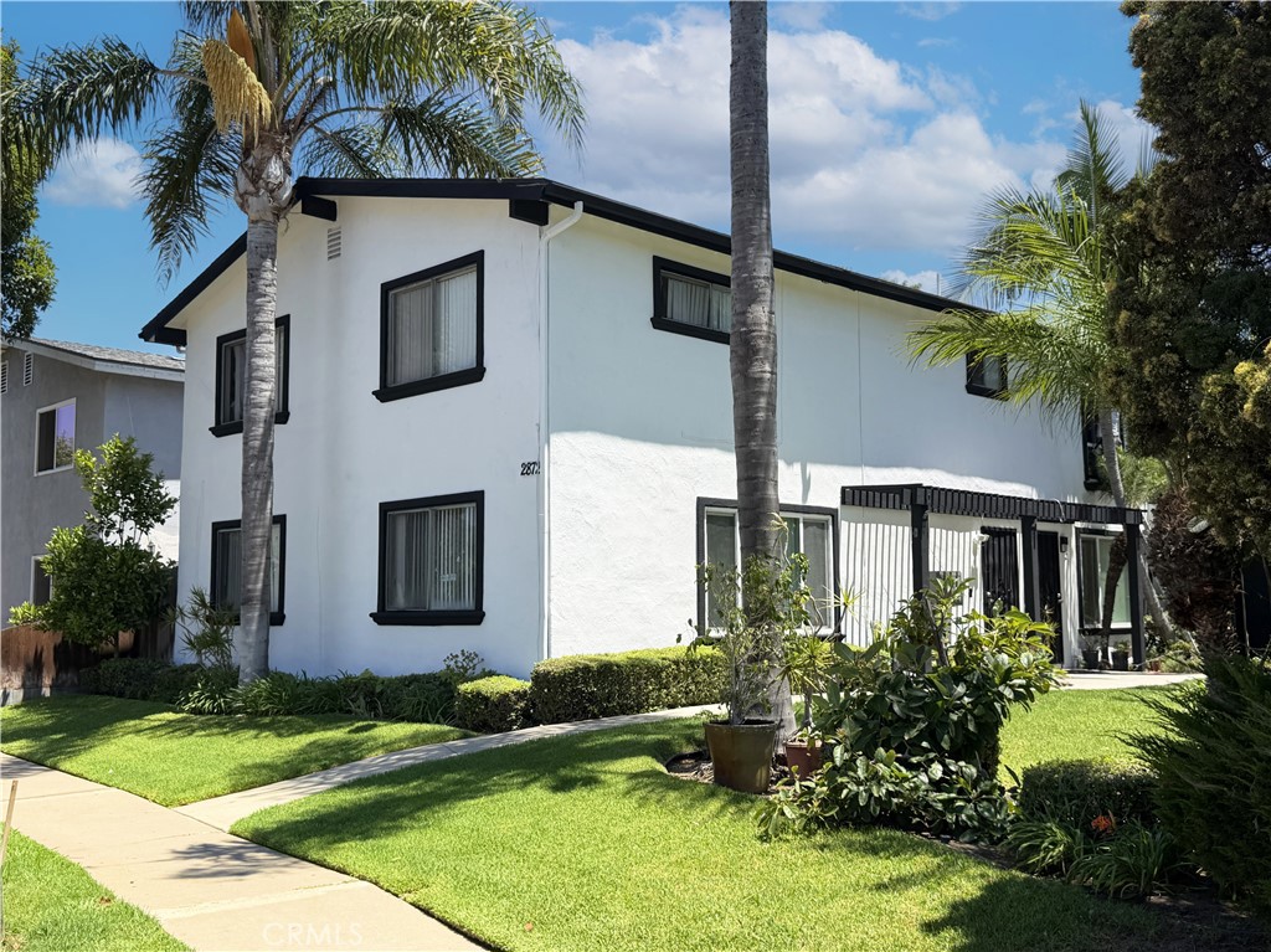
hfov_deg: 52.6
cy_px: 476
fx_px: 1284
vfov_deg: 40.7
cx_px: 636
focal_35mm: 35
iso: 80
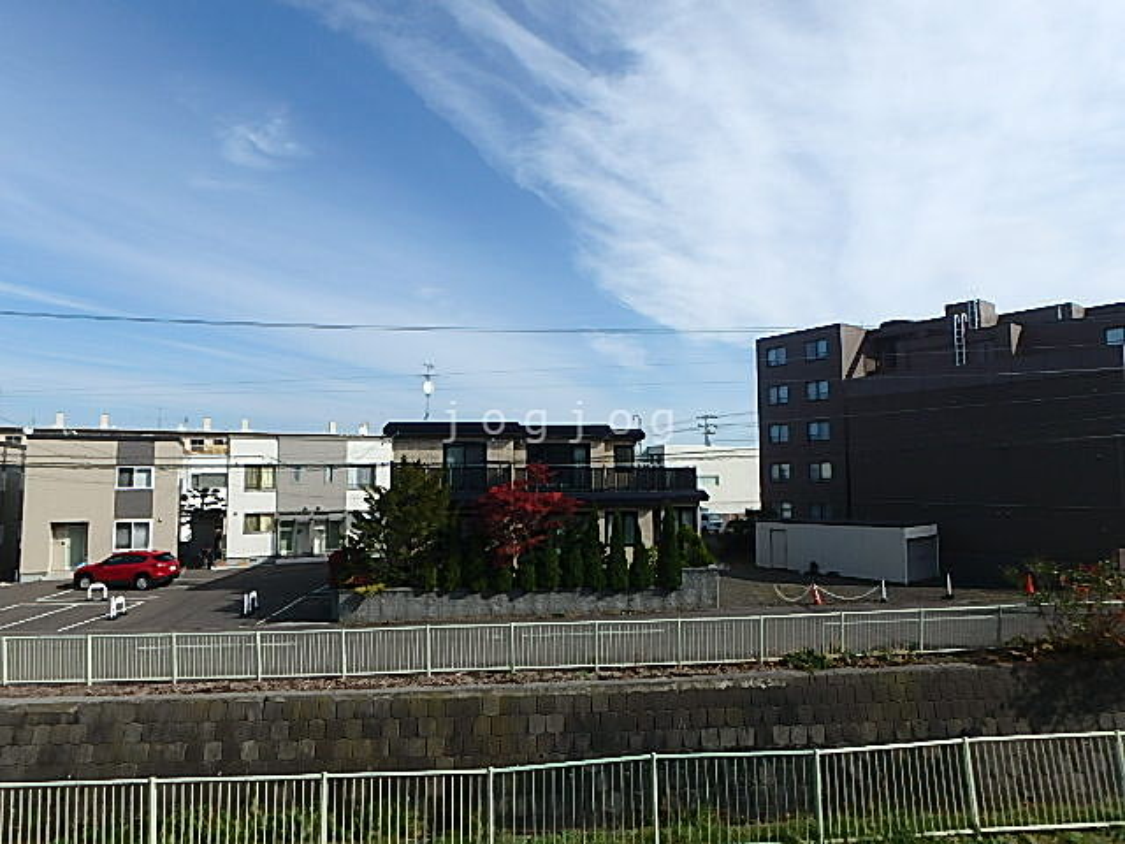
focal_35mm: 21
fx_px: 682
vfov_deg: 63.4
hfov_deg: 79.0
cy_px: 422
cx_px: 562
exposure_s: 1/500
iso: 125
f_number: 6
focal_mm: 3.7
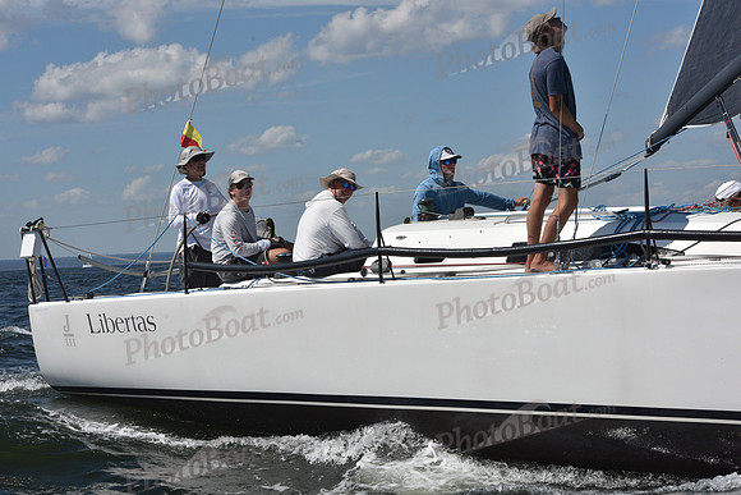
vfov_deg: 15.2
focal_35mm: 90
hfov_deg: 22.6
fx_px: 1853
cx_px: 370
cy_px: 248
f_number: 13
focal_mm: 90
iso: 320
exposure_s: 1/1250
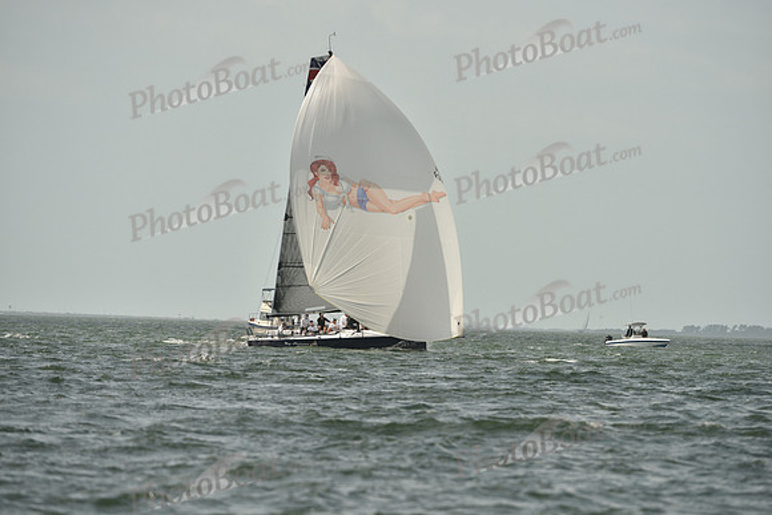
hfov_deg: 5.2
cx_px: 386
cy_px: 258
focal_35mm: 400
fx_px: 8579
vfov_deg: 3.4
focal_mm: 400
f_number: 7.1
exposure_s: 1/2500
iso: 400
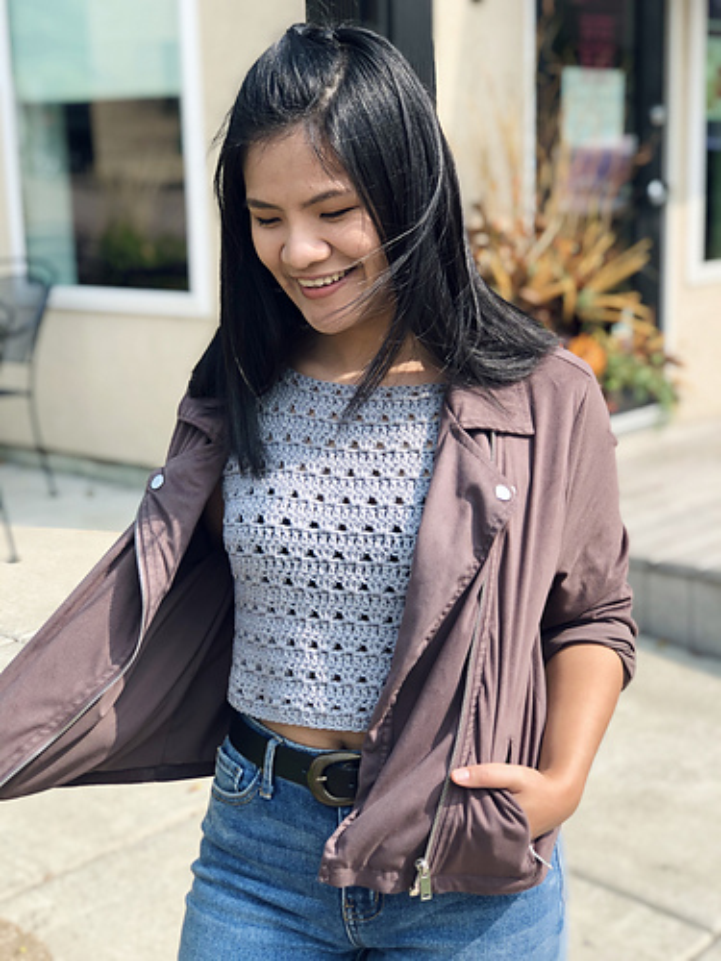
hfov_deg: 25.7
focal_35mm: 57
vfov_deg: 33.8
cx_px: 360
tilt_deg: -11.8
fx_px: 1583
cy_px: 480
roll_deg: +2.2
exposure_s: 1/138
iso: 20
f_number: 2.8
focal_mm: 6.6
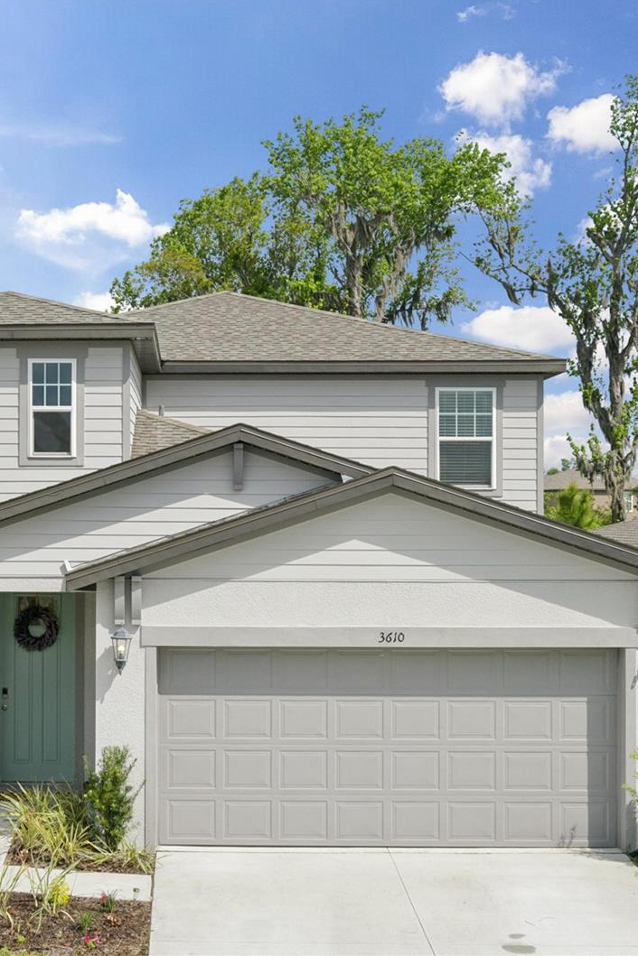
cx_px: 216
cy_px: 476
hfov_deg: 20.0
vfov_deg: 29.7
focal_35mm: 68
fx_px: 1808
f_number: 11
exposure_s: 1/2000
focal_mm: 45
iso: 400
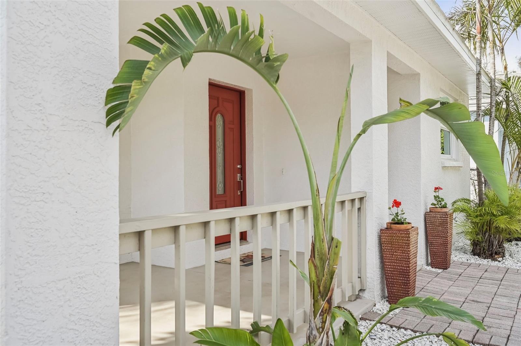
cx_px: 260
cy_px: 173
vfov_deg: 43.5
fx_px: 434
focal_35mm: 30
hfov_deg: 62.0
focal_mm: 30
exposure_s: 1/250
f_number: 8
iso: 400
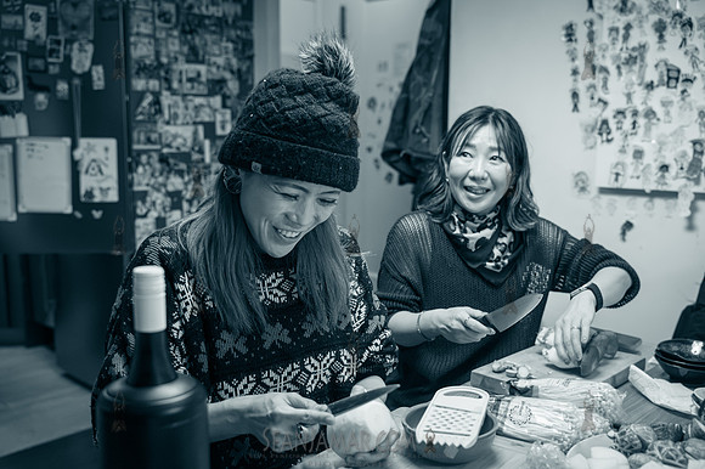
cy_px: 234
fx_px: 685
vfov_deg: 37.8
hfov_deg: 54.5
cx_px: 352
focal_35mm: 35
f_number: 3.2
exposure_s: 1/640
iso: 8000
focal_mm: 35
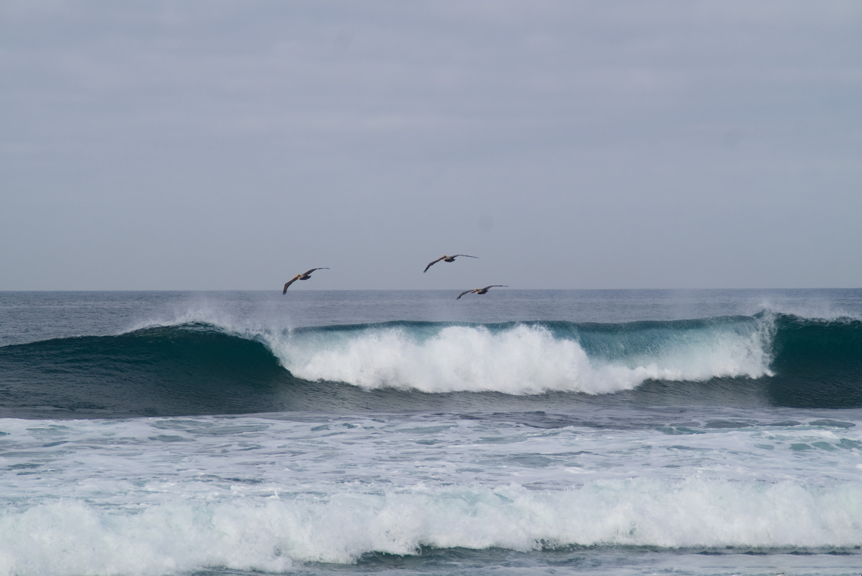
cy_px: 288
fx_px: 4312
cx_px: 431
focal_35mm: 180
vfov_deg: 7.6
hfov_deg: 11.4
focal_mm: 120
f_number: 8
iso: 100
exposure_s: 1/250
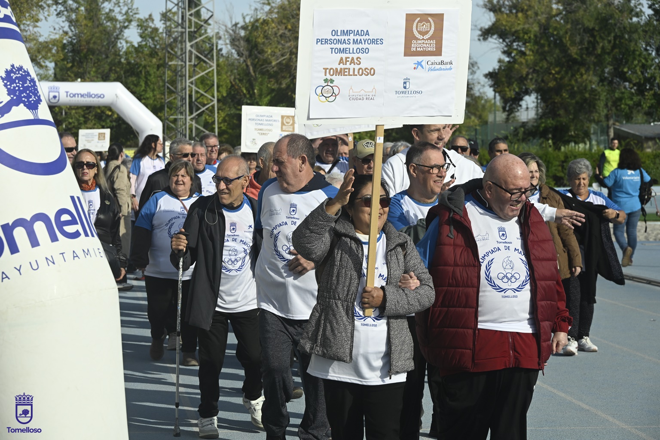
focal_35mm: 115
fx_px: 2108
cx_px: 330
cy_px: 220
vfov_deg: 11.9
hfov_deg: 17.8
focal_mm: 115
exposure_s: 1/1250
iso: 500
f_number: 10
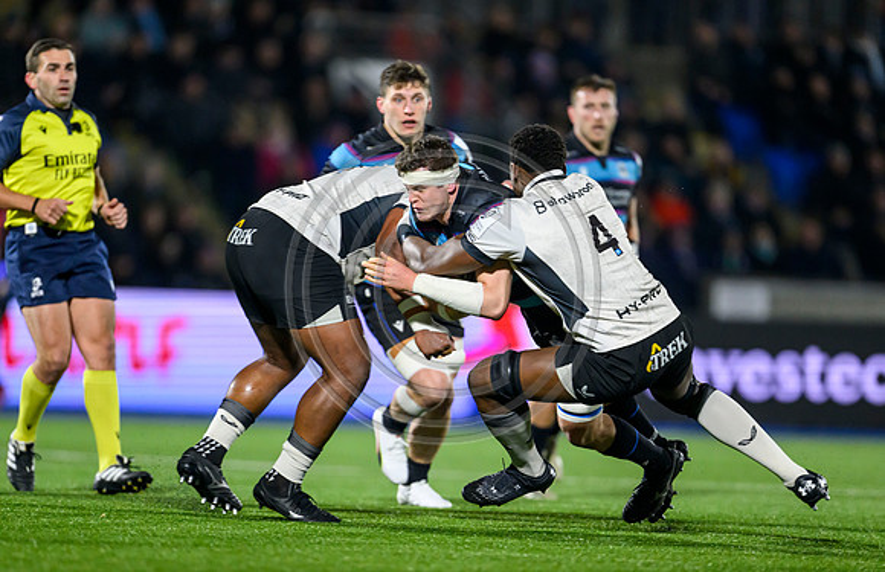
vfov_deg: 3.0
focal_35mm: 441
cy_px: 318
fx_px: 10750
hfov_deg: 4.7
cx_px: 482
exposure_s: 1/1600
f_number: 3.2
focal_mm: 400
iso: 5000
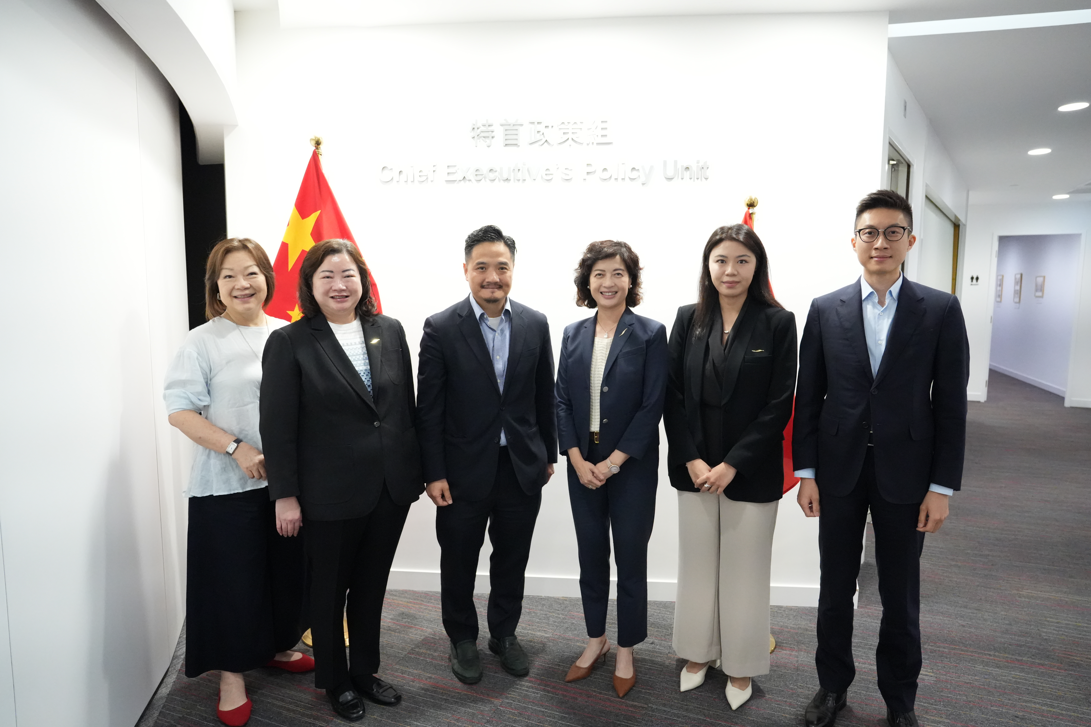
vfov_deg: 57.2
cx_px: 546
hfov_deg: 78.6
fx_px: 667
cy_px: 364
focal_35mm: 22
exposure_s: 1/250
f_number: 4
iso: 10000
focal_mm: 22
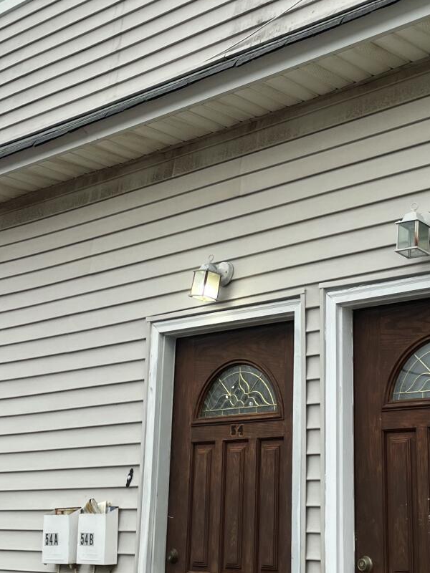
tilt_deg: +15.4
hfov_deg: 22.5
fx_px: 1077
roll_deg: -0.5
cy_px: 214
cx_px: 272
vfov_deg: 29.7
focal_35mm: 65
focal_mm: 4.2
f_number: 1.6
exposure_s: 1/145
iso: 32
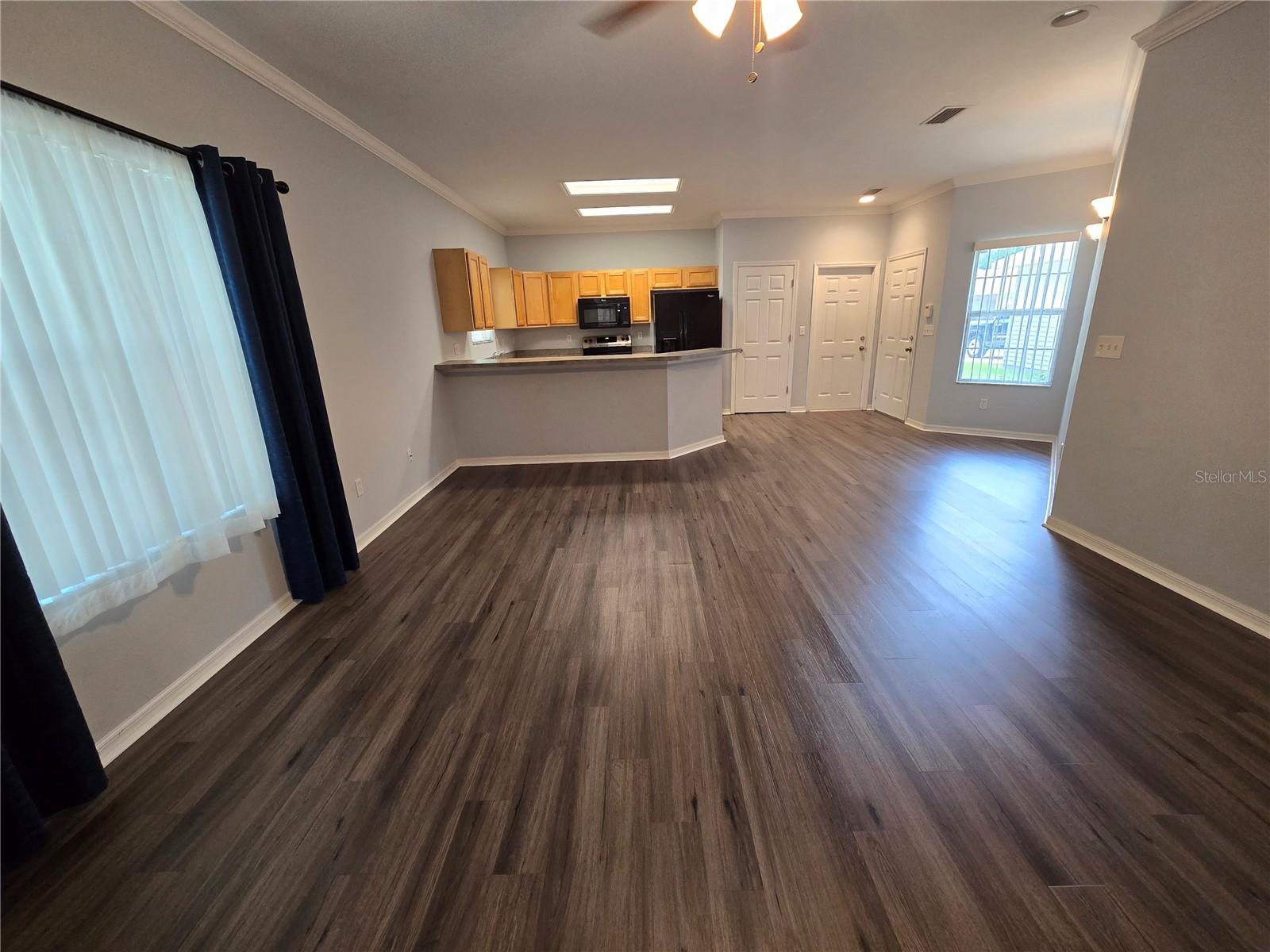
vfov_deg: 89.9
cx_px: 635
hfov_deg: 106.2
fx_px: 477
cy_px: 476
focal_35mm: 13
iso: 200
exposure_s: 1/60
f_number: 2.2
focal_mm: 2.2
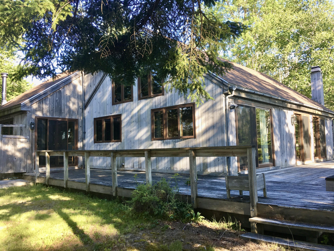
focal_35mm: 29
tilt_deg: +4.2
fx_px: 280
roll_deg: +1.1
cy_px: 126
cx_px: 167
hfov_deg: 61.7
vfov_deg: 48.2
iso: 25
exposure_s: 1/145
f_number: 2.2
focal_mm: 4.15
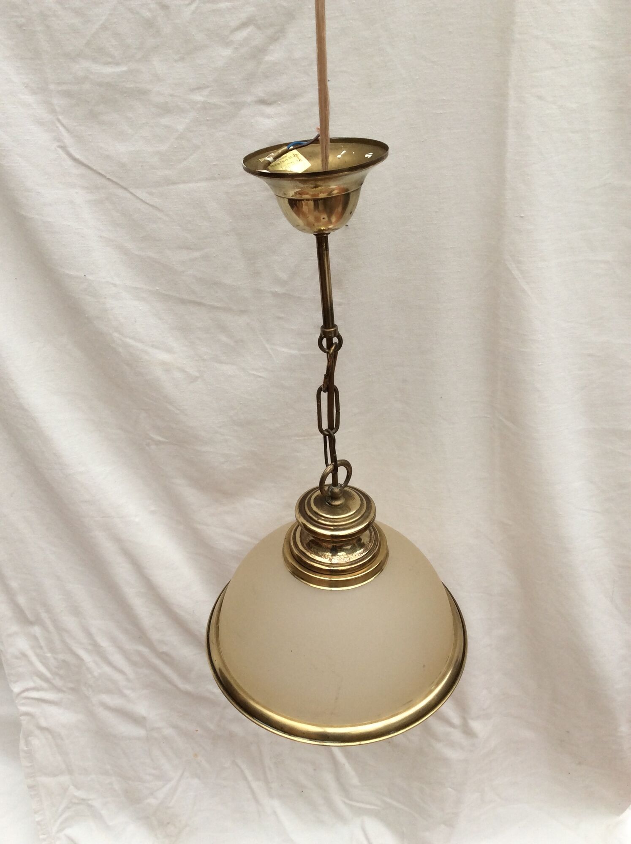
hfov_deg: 44.1
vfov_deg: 56.9
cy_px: 422
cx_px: 316
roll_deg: +0.5
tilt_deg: -31.8
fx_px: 780
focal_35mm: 32
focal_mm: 3.3
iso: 32
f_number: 2.4
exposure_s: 1/249
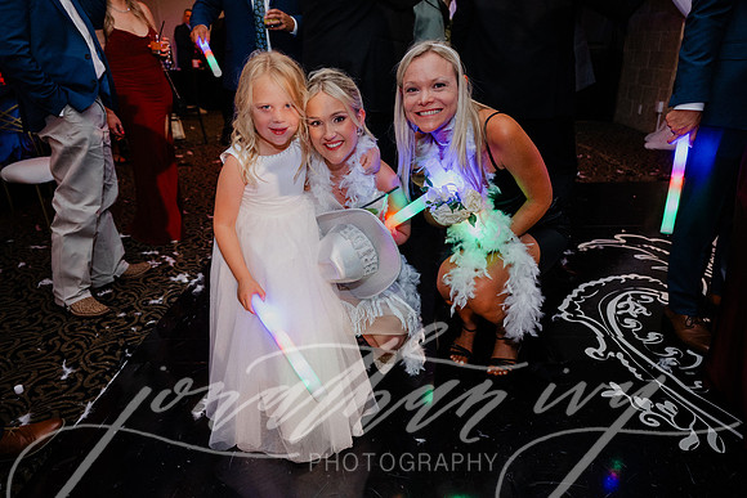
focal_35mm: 24
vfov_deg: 53.2
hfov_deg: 73.7
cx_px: 374
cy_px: 249
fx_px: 498
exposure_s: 1/50
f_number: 3.2
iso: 2000
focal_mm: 24
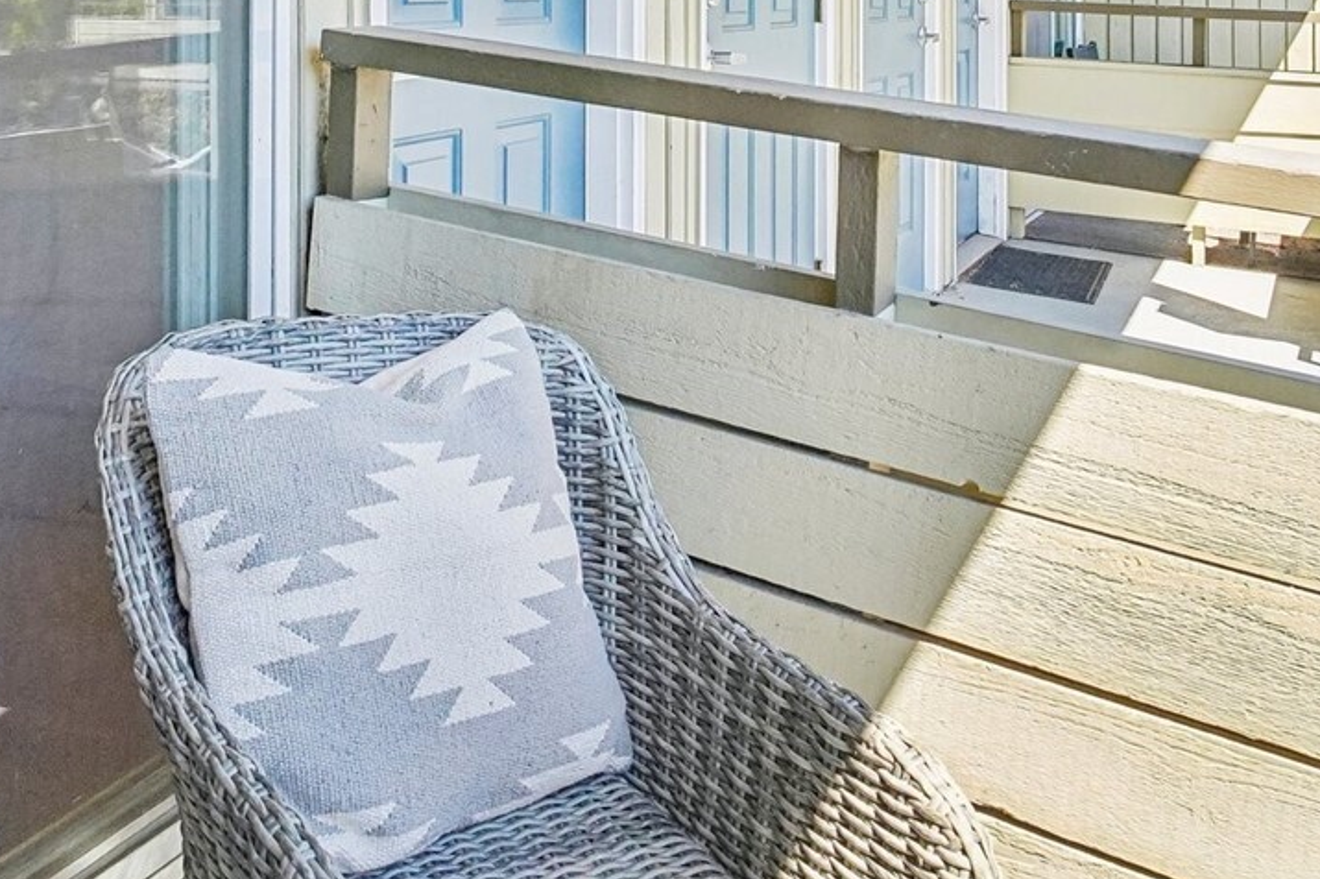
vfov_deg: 32.8
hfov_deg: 49.1
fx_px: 1393
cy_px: 45
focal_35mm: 38
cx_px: 361
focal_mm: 16
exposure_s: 1/320
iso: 1600
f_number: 8
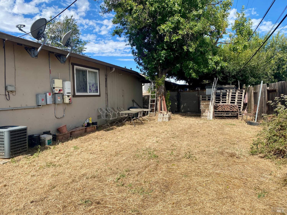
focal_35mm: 26
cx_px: 144
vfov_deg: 53.1
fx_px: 216
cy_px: 108
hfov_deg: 67.3
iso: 32
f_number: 1.8
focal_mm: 4.25
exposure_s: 1/2513
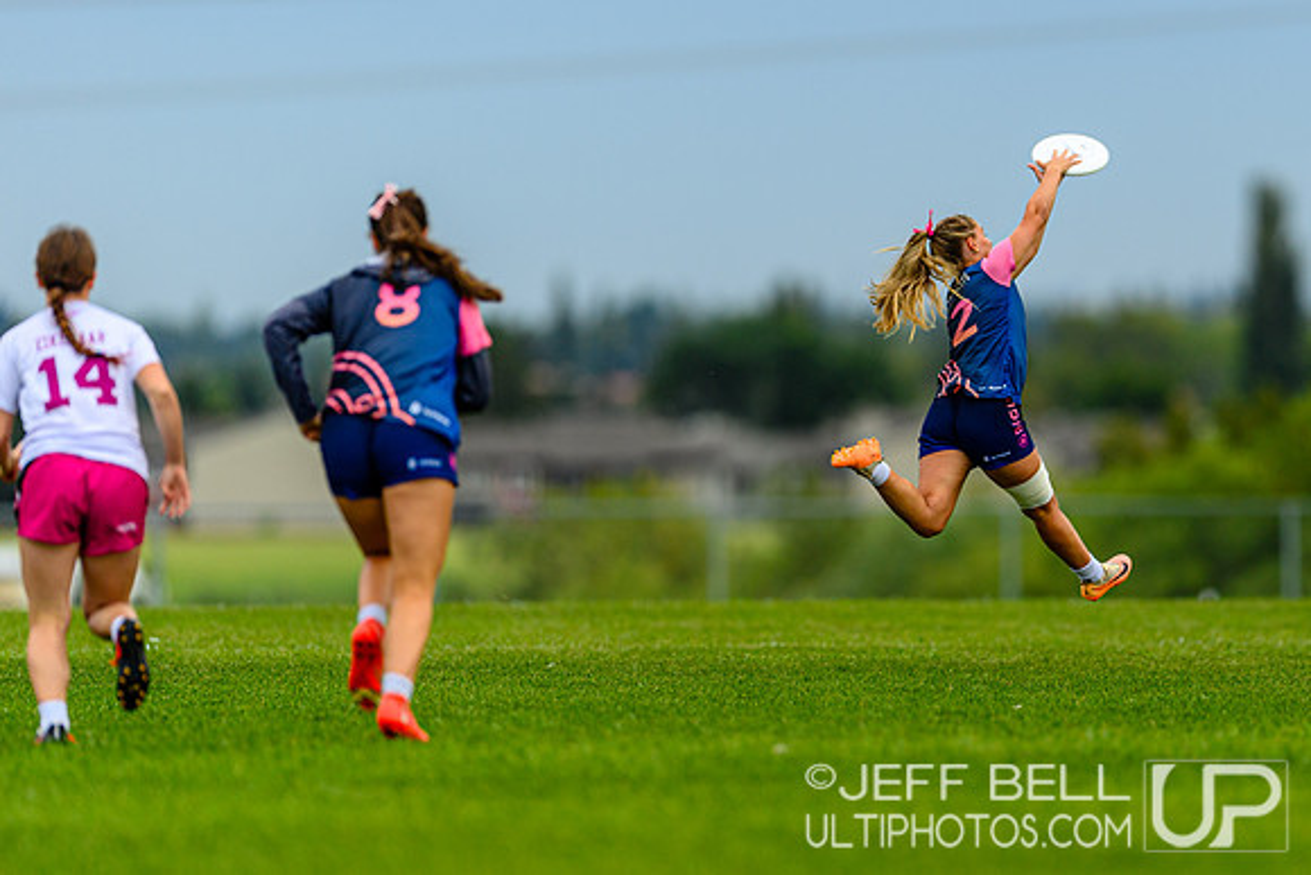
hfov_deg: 3.4
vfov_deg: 2.3
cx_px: 942
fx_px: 22182
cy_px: 442
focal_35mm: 609
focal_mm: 400
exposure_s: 1/1250
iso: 100
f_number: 3.2
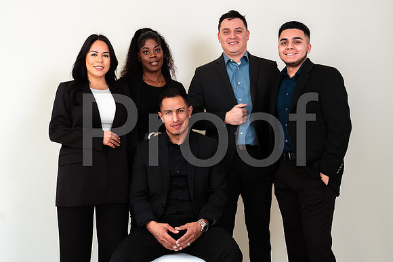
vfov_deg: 27.0
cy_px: 131
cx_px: 196
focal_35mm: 50
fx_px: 546
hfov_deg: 39.6
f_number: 5.6
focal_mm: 50
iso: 200
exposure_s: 1/160
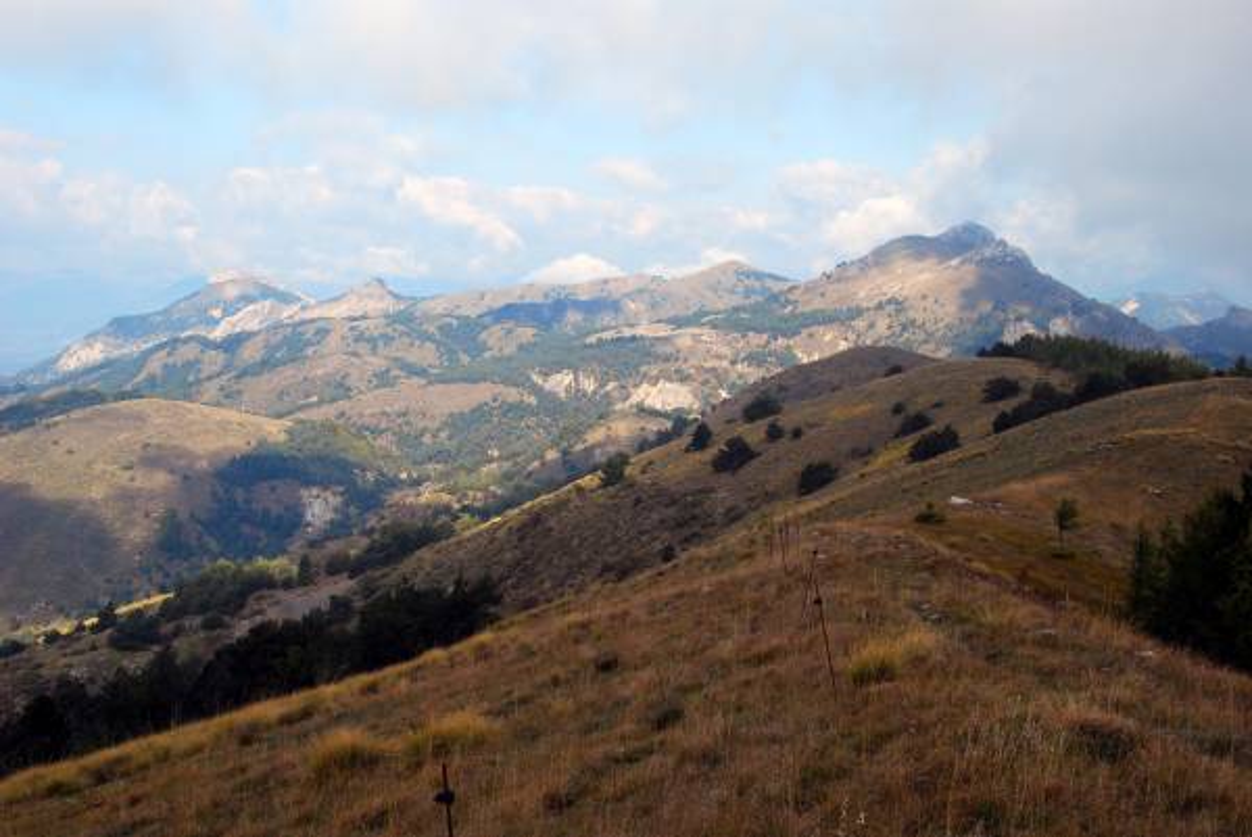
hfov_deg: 37.8
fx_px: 1827
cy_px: 418
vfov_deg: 25.8
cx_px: 626
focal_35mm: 52
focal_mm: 35
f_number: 14
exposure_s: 1/160
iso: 200
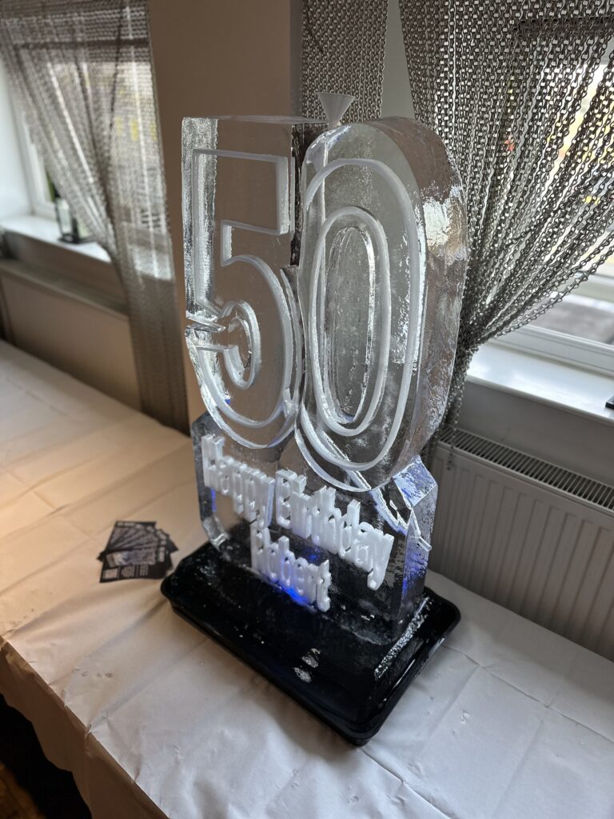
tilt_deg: -29.8
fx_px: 568
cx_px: 307
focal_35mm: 24
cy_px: 410
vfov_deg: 71.6
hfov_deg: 56.8
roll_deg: -2.7
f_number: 1.78
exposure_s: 1/100
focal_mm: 6.86
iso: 160
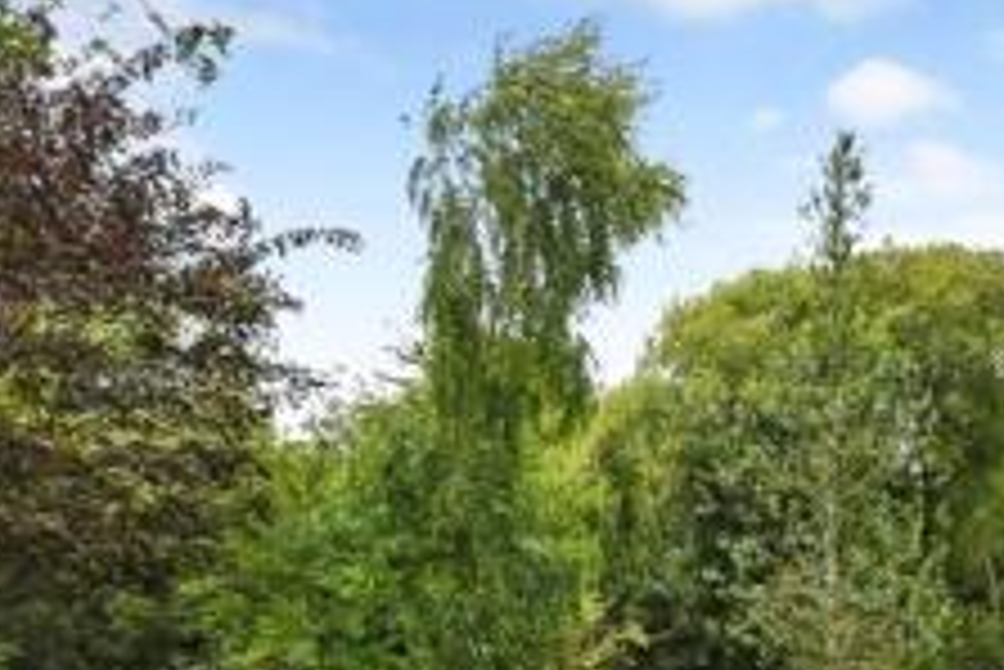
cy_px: 605
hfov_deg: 42.8
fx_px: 1144
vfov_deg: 31.2
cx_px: 932
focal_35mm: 41
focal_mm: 14
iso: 400
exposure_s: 1/1000
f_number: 8
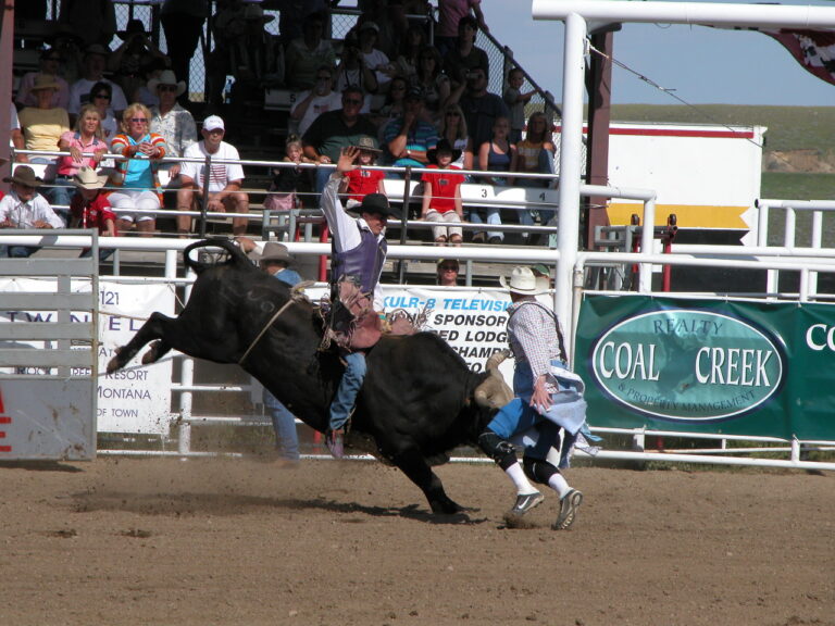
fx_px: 6658
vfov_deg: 5.4
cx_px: 418
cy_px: 313
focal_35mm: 276
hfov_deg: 7.2
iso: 100
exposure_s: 1/500
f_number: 7.4
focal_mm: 71.2
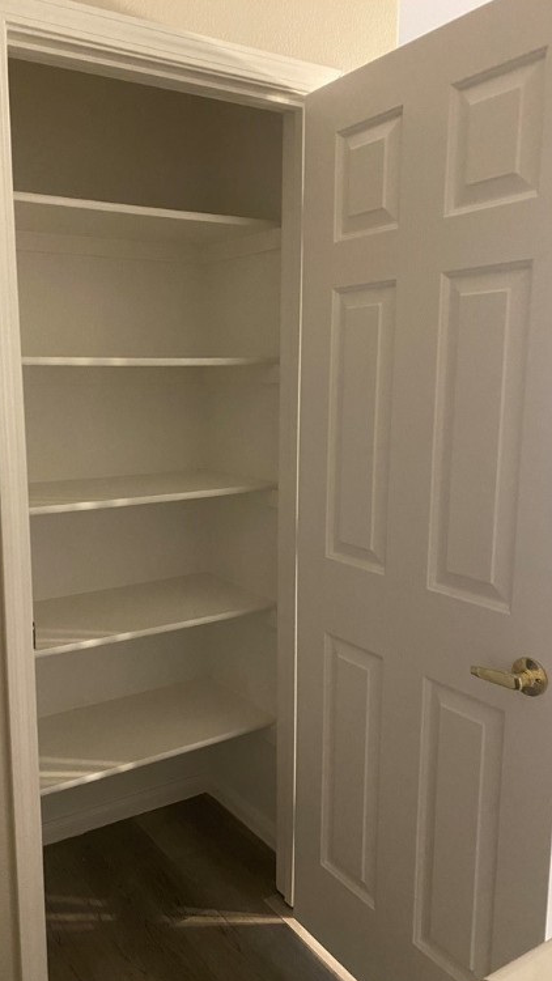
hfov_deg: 39.8
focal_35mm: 29
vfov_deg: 66.1
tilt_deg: -9.2
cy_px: 492
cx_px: 198
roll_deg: +0.3
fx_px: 754
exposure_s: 1/30
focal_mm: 4.25
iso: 640
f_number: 1.8
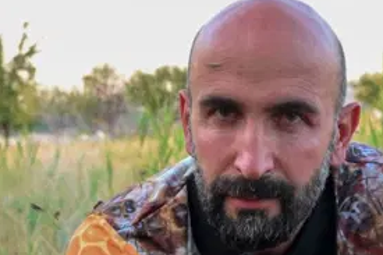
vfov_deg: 12.0
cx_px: 209
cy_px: 304
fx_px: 1191
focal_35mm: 112
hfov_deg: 18.3
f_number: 5
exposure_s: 1/80
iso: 1600
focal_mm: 23.5
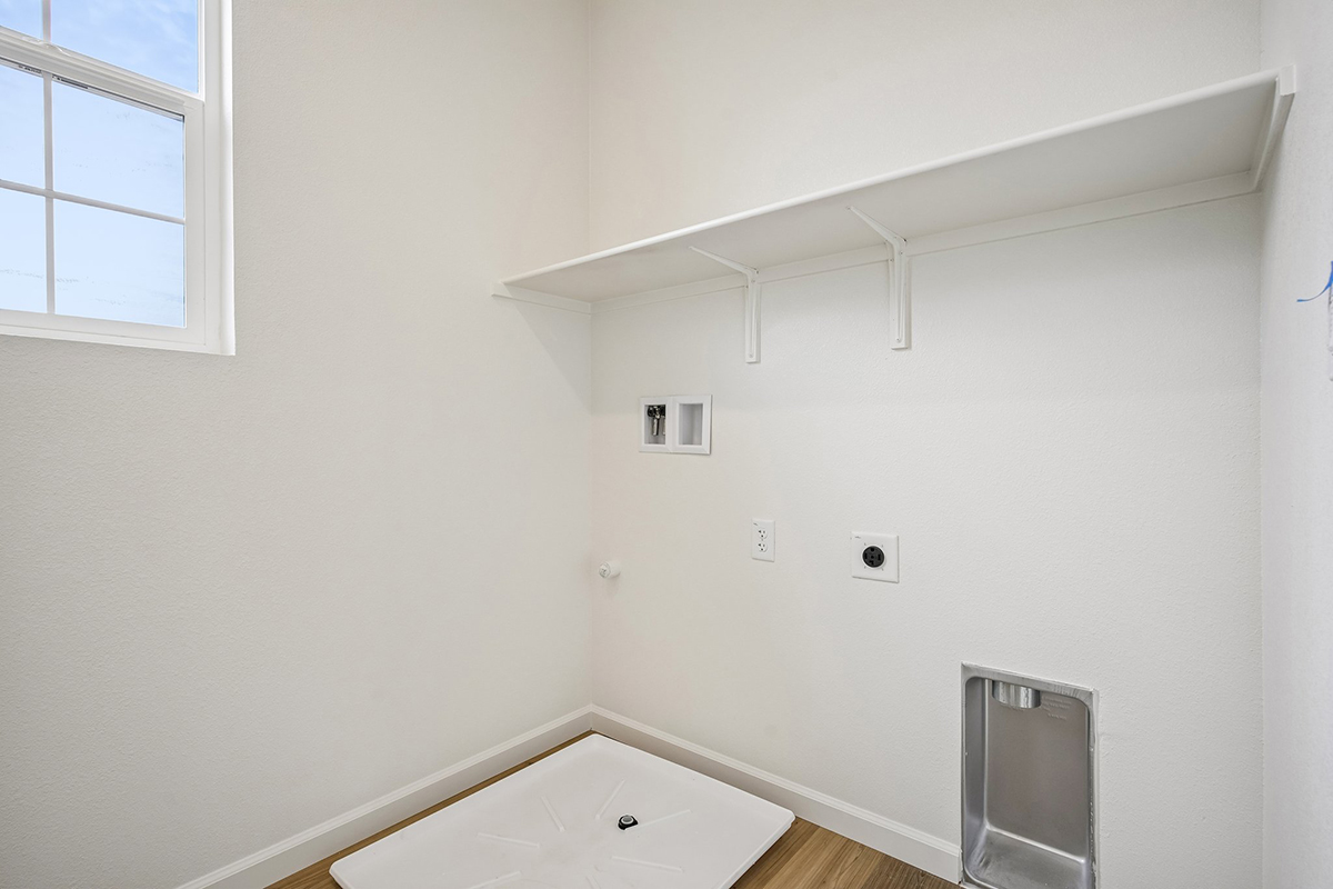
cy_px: 444
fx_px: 629
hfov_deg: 93.3
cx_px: 666
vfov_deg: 70.4
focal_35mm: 17
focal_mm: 17
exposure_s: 1/30
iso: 160
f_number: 8
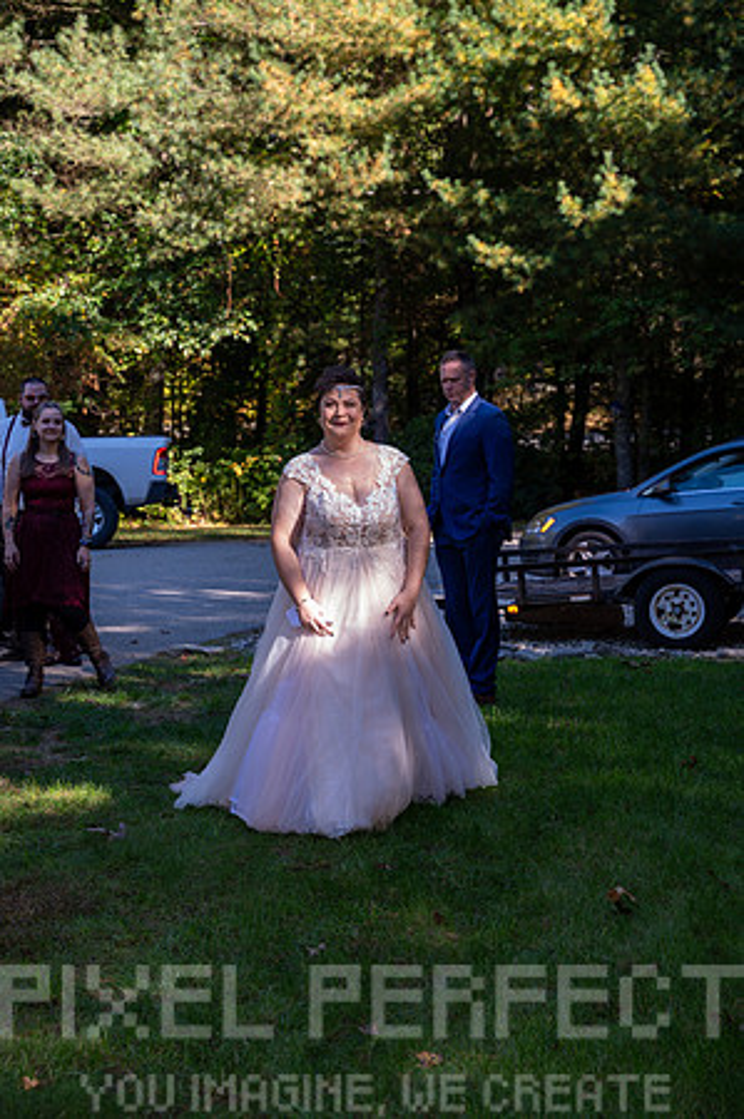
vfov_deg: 31.0
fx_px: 2020
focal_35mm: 65
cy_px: 560
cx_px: 372
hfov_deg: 20.9
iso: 320
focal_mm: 65
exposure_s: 1/200
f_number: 4.5
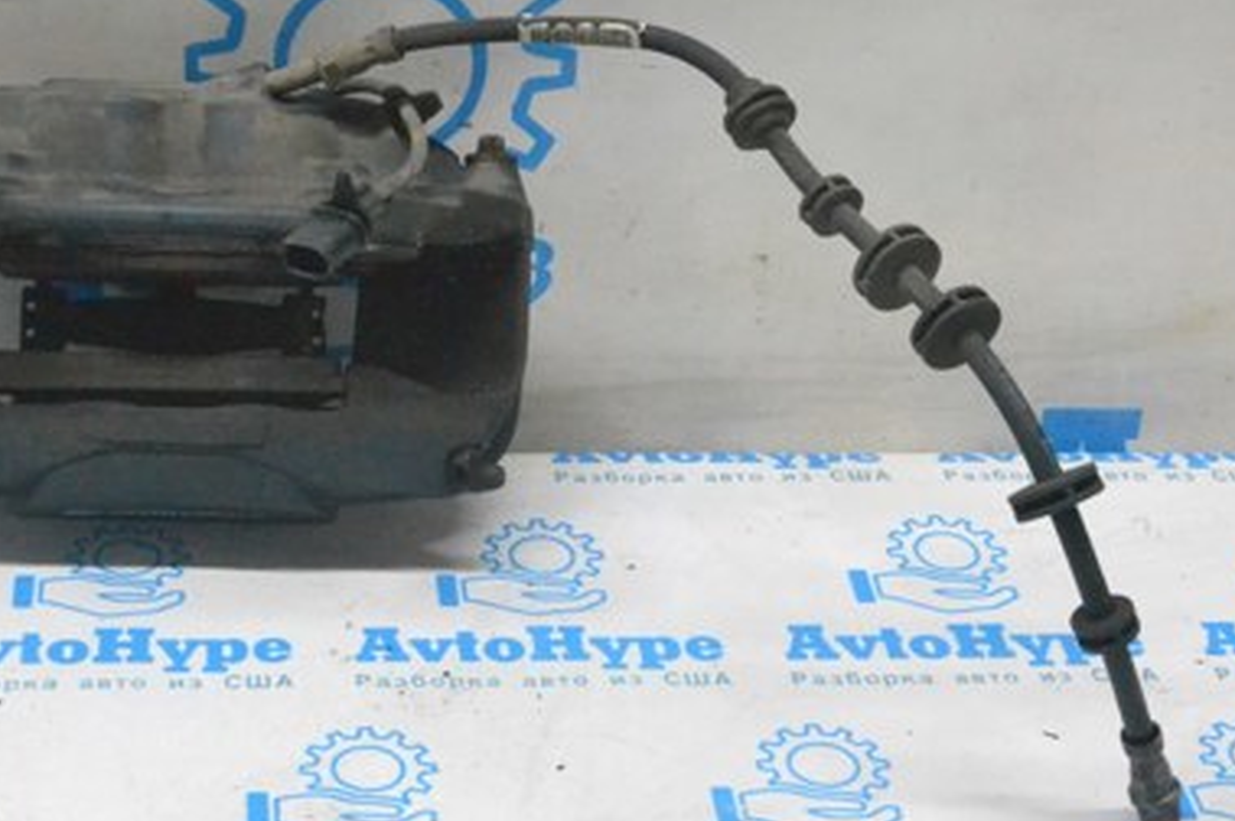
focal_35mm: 81
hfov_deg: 25.0
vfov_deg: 16.8
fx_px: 2776
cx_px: 443
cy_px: 345
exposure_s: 1/160
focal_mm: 32
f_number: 10
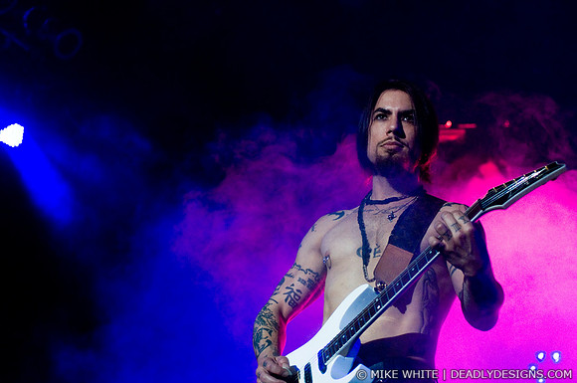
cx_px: 288
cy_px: 192
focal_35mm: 78
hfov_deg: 26.0
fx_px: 1248
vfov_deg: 17.4
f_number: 3.2
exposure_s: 1/100
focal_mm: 52
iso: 800
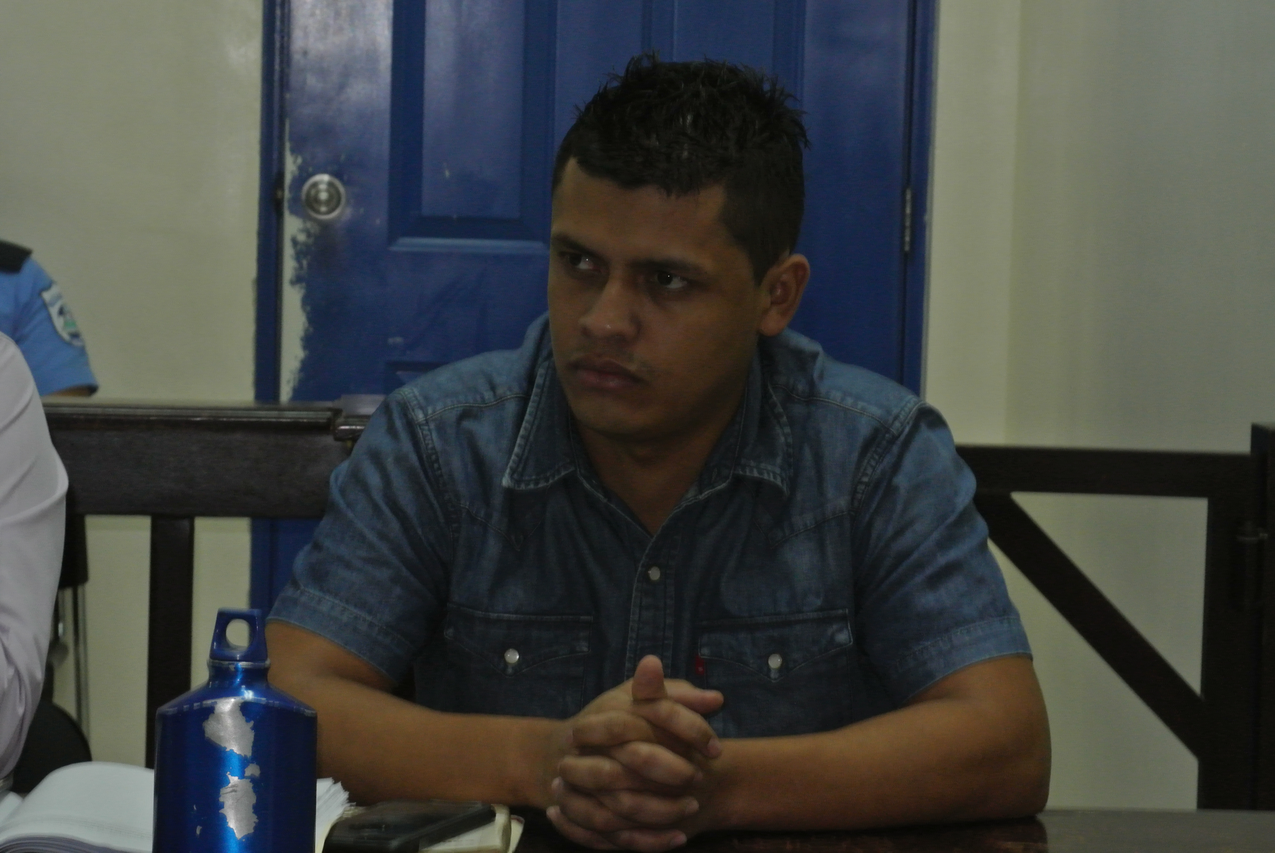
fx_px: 4893
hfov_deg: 14.8
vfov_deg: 10.0
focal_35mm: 138
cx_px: 638
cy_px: 426
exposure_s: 1/15
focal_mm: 51.2
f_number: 4.2
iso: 800
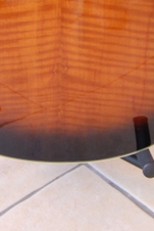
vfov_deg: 16.4
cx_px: 59
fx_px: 762
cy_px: -58
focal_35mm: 119
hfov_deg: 11.5
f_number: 4.5
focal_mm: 28
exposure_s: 1/80
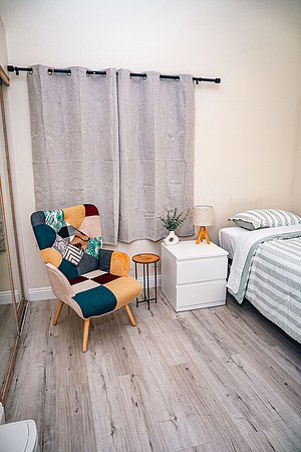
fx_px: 301
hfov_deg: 53.1
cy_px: 226
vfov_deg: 73.7
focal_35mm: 24
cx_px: 150
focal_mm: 24
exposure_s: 1/100
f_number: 5.6
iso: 640
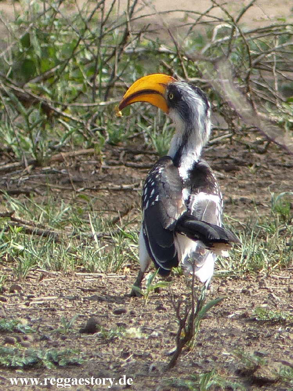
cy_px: 196
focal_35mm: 600
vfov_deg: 3.3
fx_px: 6777
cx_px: 146
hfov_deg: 2.5
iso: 100
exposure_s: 1/320
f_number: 4
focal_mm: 108
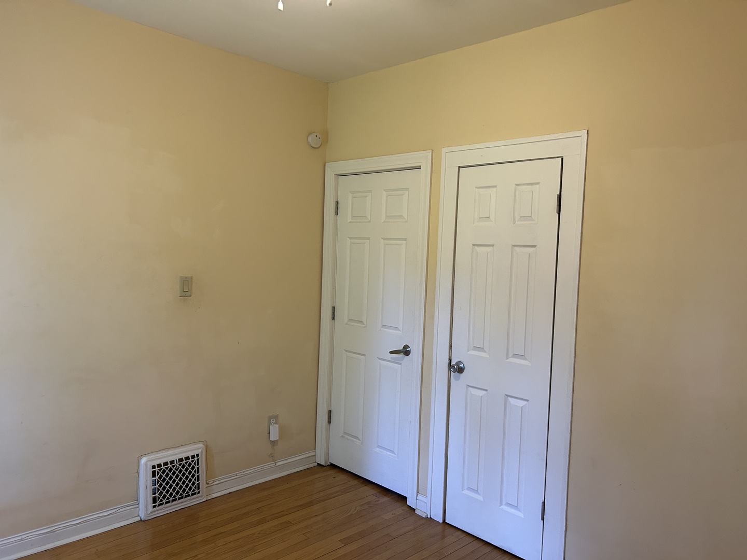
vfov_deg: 53.1
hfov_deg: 67.3
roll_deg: -2.3
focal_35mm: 26
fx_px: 561
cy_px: 280
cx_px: 374
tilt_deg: -3.5
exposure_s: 1/60
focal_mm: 5.7
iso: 200
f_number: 1.5
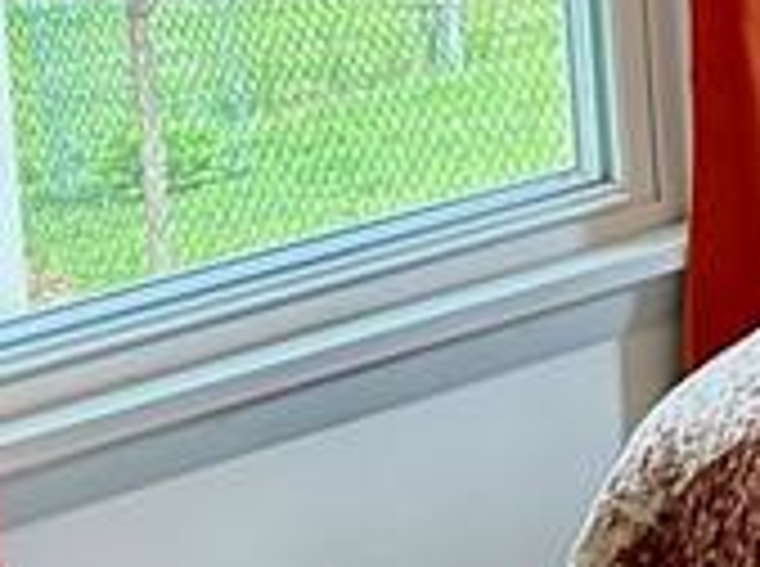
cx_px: 1583
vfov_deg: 9.0
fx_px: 3462
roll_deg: +3.7
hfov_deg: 11.2
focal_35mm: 158
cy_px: -446
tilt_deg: -4.3
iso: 100
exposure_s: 1/120
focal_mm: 5.7
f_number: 1.5
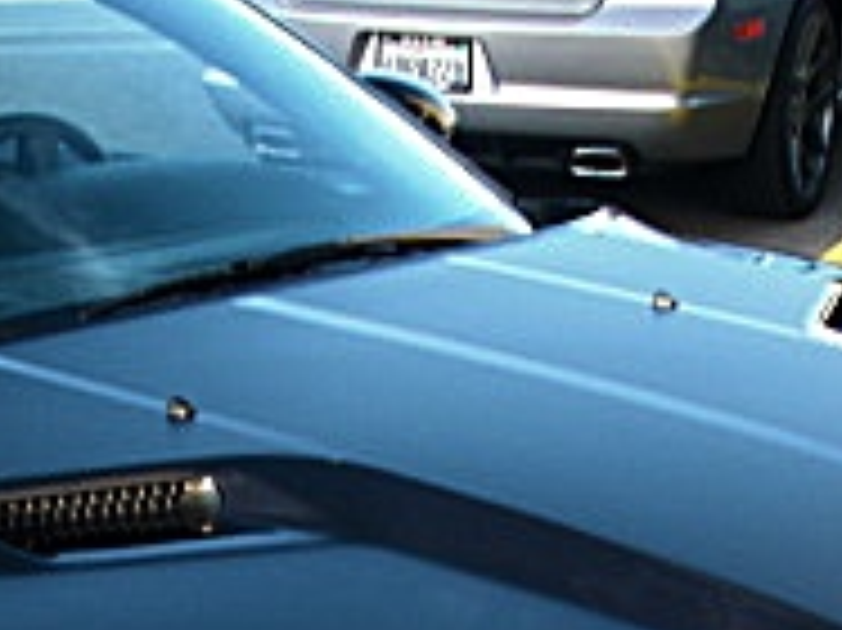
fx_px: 2990
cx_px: 491
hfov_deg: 16.0
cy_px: 1008
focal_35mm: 123
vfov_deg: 11.4
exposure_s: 1/60
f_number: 2.8
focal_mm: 6.3
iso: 50
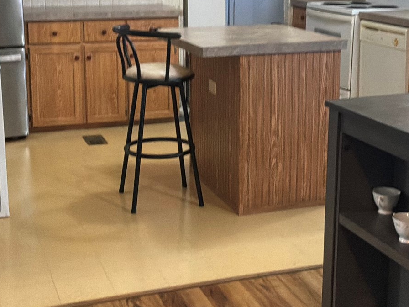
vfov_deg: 22.8
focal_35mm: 64
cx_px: 206
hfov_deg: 30.3
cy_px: 106
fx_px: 756
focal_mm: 3
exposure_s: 1/40
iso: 250
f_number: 1.8
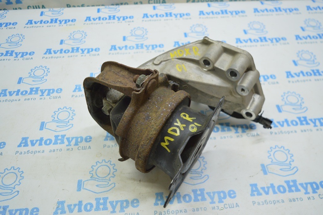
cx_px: 162
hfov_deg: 57.3
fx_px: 296
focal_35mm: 33
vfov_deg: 39.9
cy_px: 108
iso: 400
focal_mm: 22
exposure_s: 1/60
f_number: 3.8
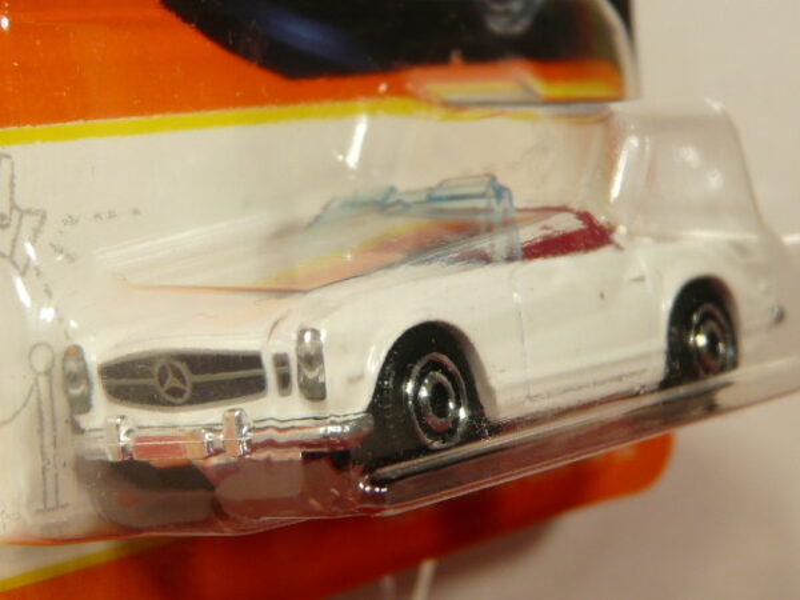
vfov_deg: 15.2
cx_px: 400
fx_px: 2242
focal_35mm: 97
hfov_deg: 20.2
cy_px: 300
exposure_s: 1/80
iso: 100
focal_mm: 10
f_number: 3.2
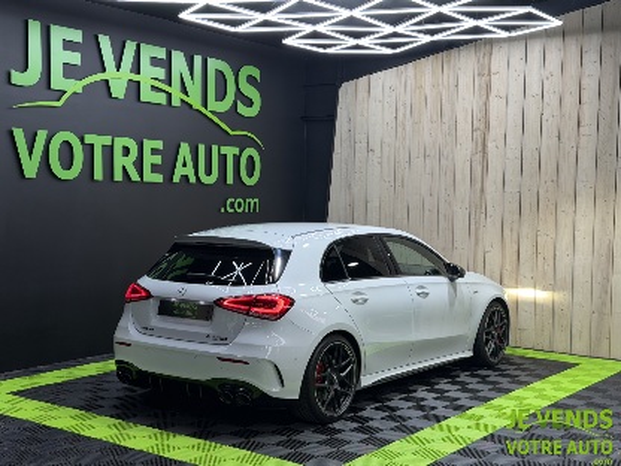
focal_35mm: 48
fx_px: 861
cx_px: 310
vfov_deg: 30.3
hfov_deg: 39.7
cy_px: 233
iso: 50
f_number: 1.78
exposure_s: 1/150
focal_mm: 6.76
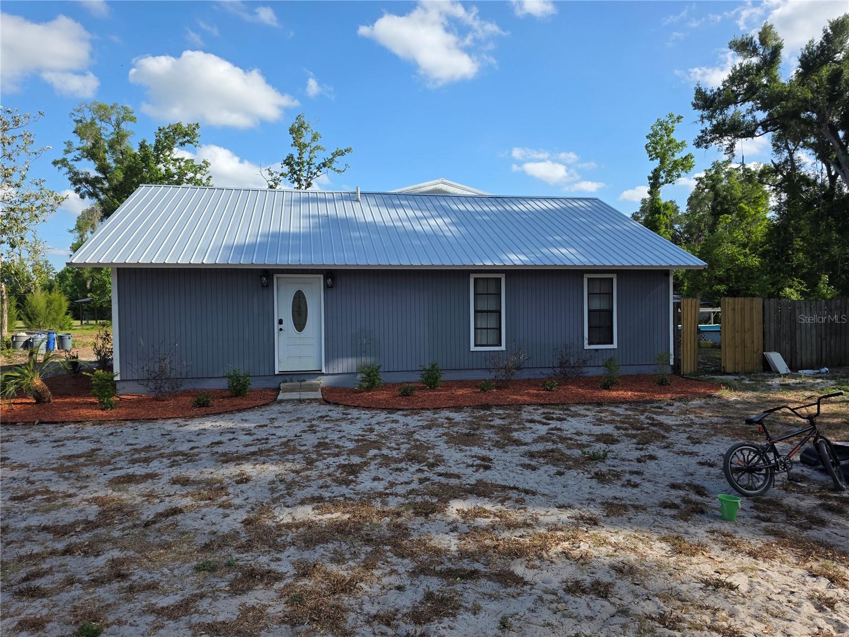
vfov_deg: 58.9
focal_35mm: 23
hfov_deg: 73.9
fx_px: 564
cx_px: 424
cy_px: 318
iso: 80
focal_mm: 6.3
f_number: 1.7
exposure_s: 1/3697
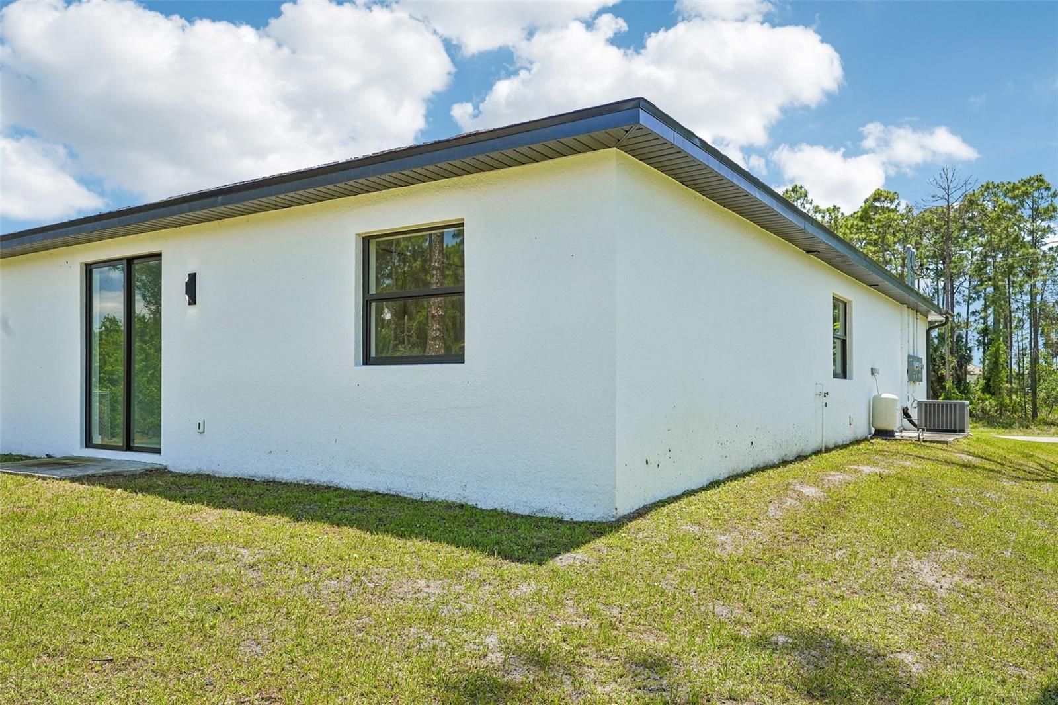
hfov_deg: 68.4
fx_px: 779
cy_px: 352
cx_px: 529
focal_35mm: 26
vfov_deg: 48.7
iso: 400
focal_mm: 26.5
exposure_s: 1/800
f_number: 8
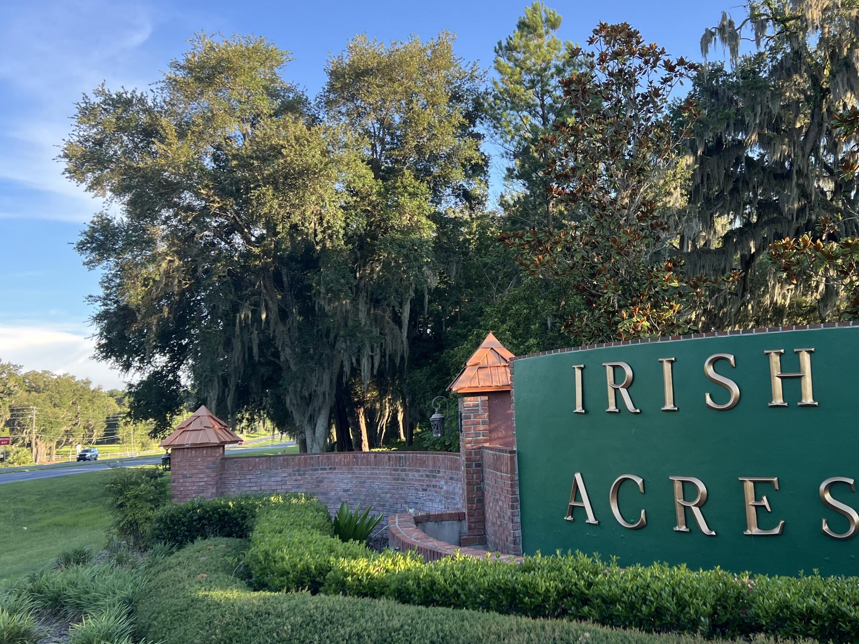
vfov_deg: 39.6
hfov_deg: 50.9
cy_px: 284
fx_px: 893
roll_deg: +1.1
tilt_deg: +7.7
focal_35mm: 36
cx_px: 531
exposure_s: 1/614
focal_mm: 5.7
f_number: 1.5
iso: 50
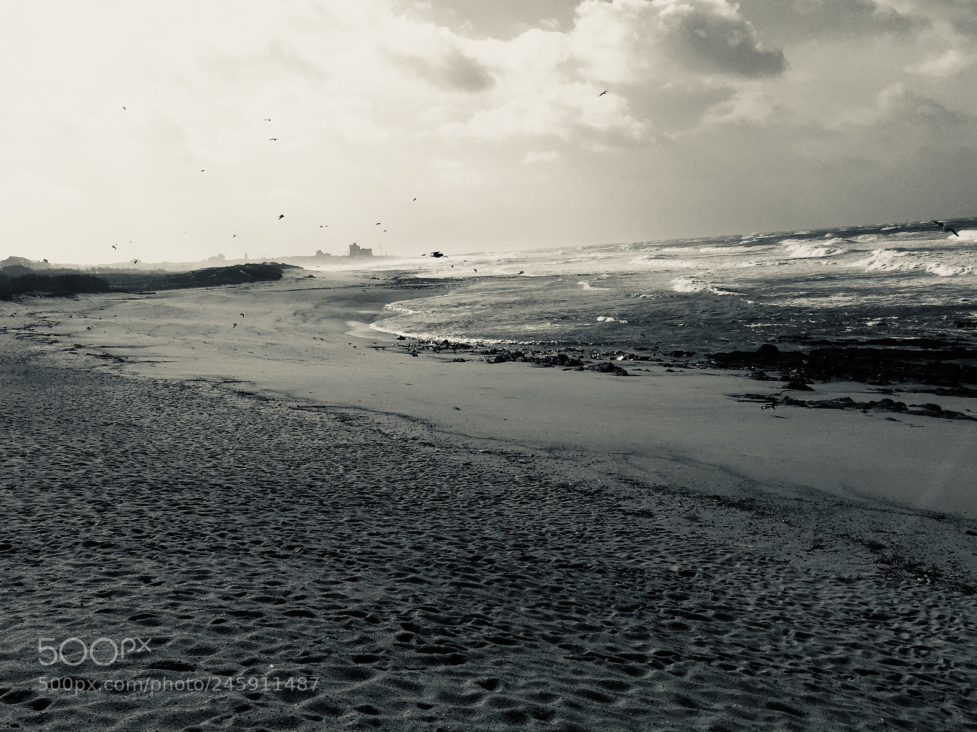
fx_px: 818
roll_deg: +3.4
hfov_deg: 61.7
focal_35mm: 29
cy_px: 366
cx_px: 488
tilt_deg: -5.1
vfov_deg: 48.2
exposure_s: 1/13333
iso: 40
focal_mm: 4.15
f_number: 2.2
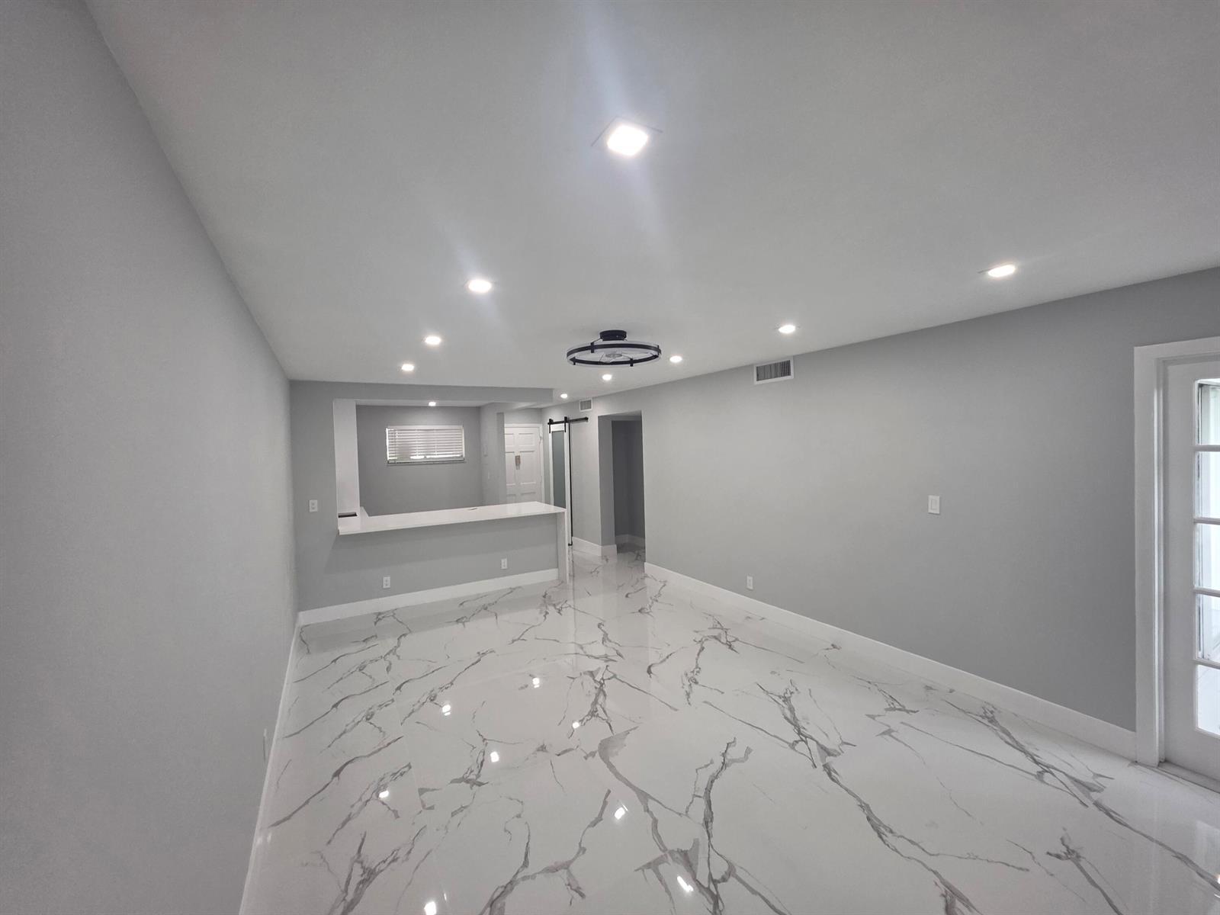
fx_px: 458
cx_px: 610
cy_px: 458
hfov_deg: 106.2
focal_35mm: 13
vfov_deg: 89.9
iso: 125
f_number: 1.9
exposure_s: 1/120
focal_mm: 2.2
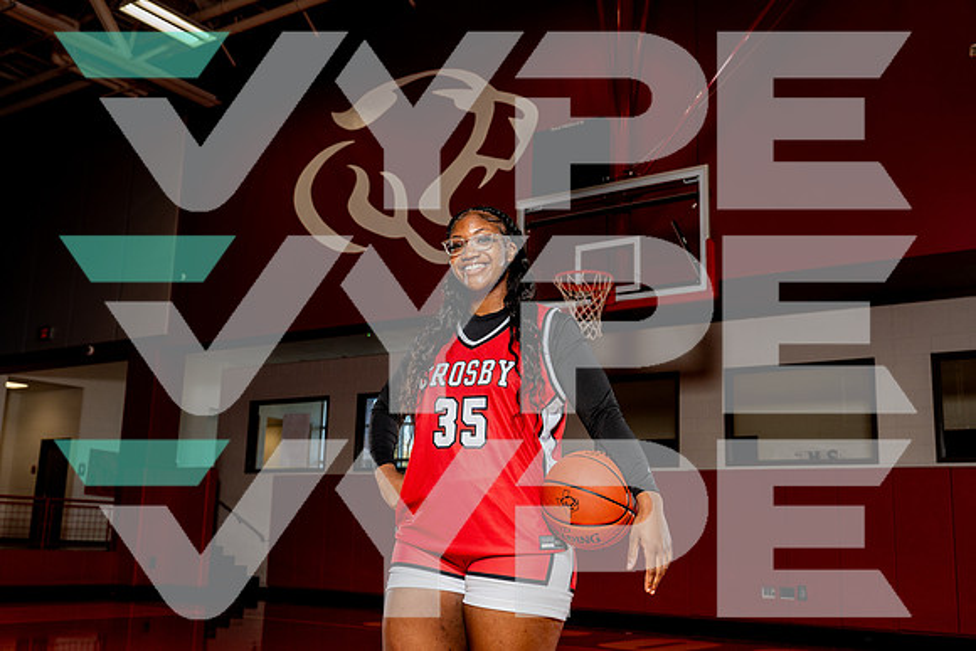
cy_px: 326
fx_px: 1030
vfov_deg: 35.1
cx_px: 488
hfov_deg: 50.7
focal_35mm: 38
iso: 400
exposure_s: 1/250
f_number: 5.6
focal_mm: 38
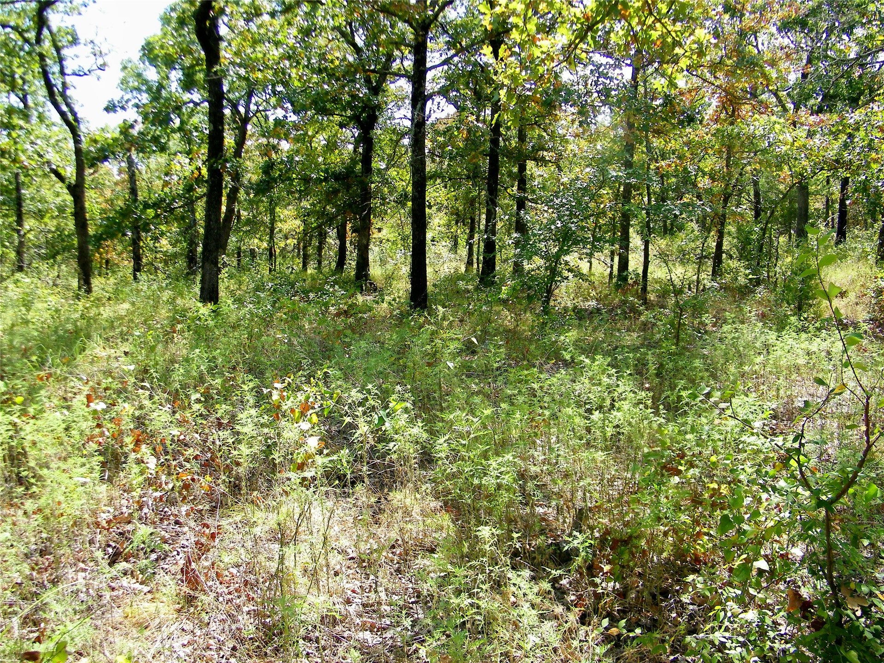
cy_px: 332
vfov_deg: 49.7
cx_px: 442
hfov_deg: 63.4
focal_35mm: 28
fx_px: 715
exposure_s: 1/250
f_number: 3.5
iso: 80
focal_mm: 5
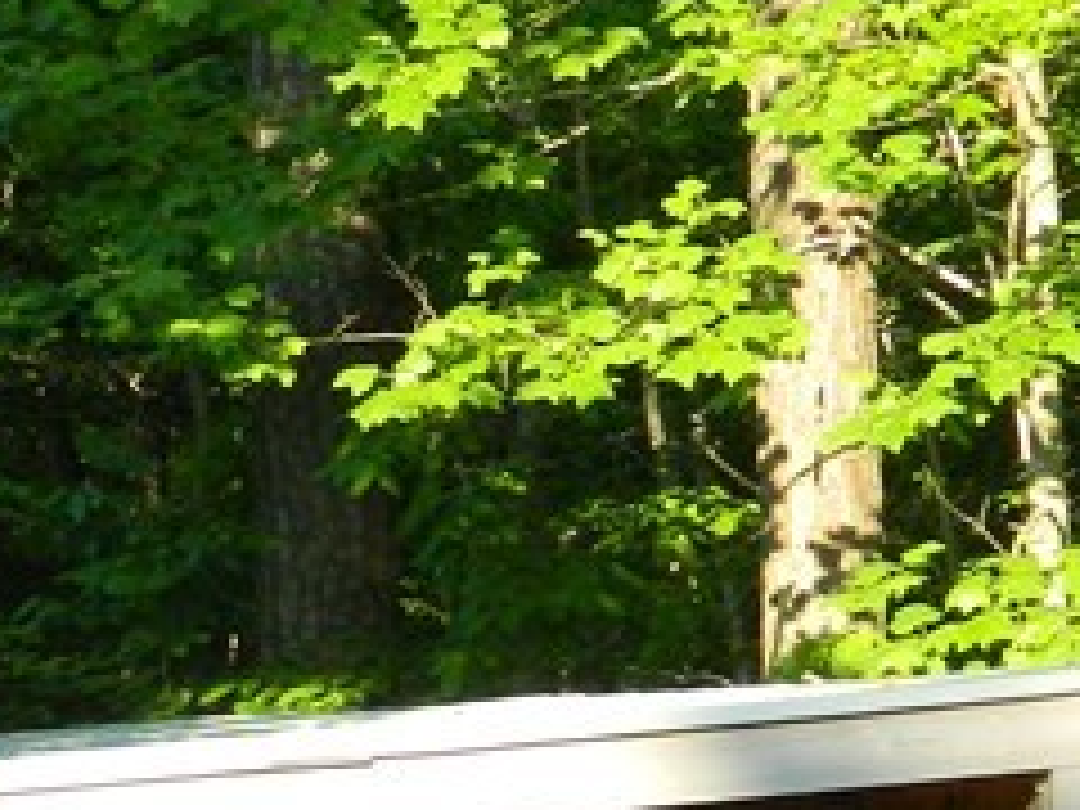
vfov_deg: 4.1
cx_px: 297
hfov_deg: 5.5
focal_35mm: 358
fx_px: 11169
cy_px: 1112
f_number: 4.2
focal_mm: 15.1
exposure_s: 1/125
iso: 110
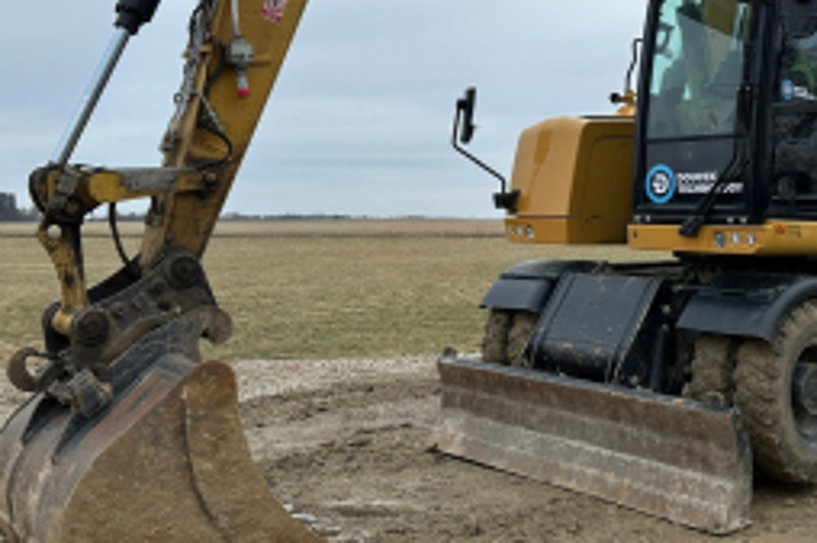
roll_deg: +0.2
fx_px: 953
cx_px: 565
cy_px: 135
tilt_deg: +5.3
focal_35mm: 42
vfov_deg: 31.3
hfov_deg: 45.5
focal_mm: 6.86
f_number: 1.78
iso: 80
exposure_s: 1/1880
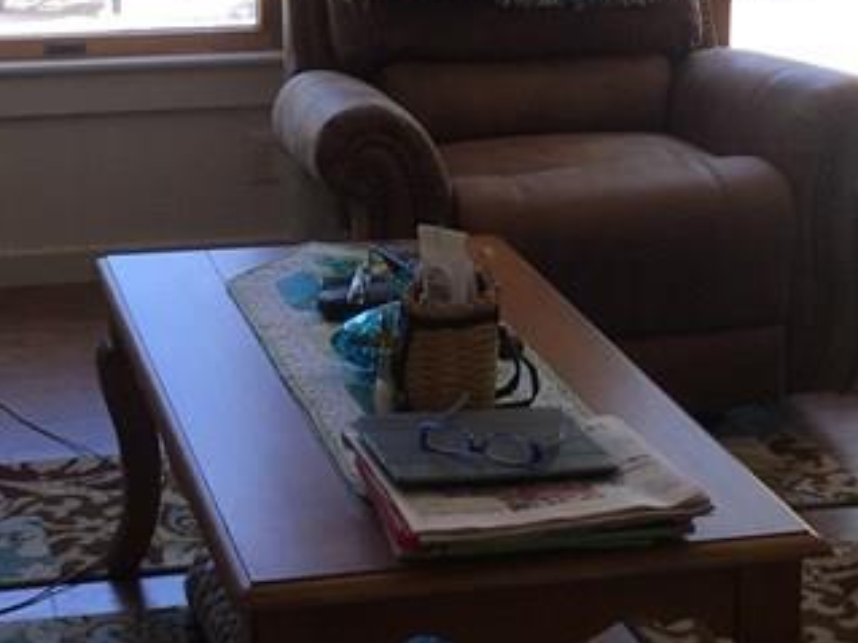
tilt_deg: -11.4
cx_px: 430
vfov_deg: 15.7
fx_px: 2304
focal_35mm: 93
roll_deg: -1.0
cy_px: 89
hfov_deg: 21.1
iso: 40
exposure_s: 1/120
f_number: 2.2
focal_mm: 4.15
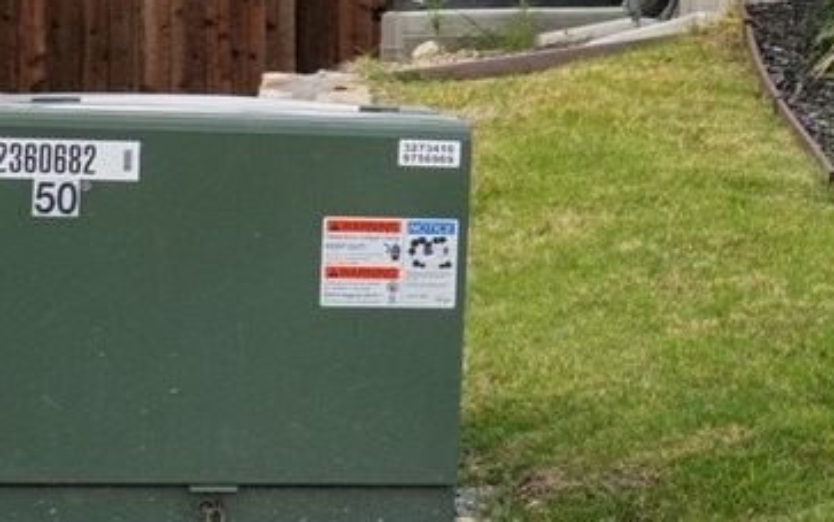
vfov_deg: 6.0
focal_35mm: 201
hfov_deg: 9.2
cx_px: 2075
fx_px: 4569
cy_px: -1036
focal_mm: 35
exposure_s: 1/250
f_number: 8
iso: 100
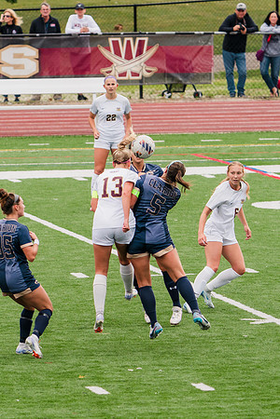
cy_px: 246
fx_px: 5363
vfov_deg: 4.5
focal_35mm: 460
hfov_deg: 3.0
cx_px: 95
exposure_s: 1/1600
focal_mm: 261
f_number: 5.6
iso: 640
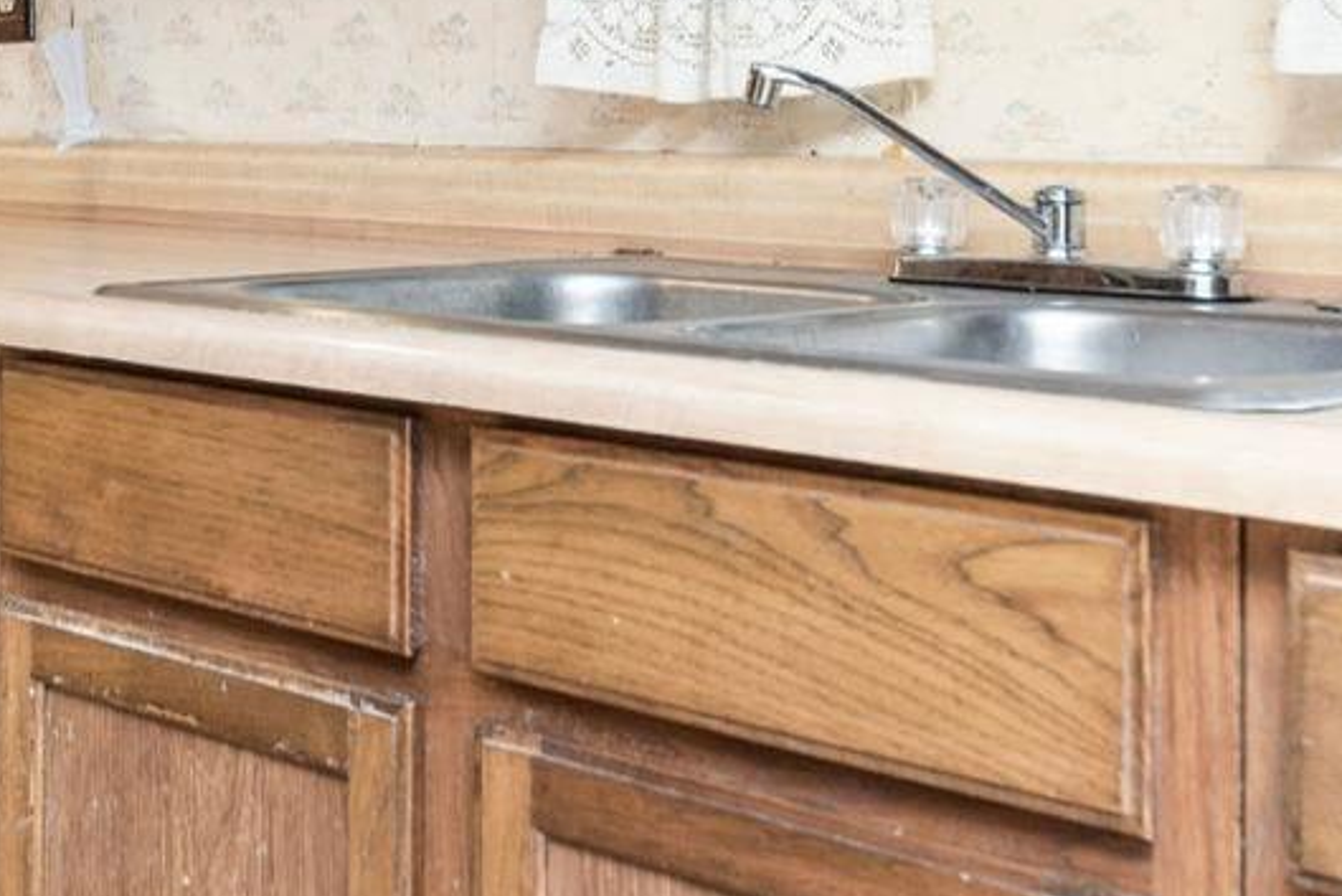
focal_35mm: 68
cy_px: -8
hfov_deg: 29.2
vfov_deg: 19.4
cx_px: 345
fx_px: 2535
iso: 500
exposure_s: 1/25
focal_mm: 24
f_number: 5.6
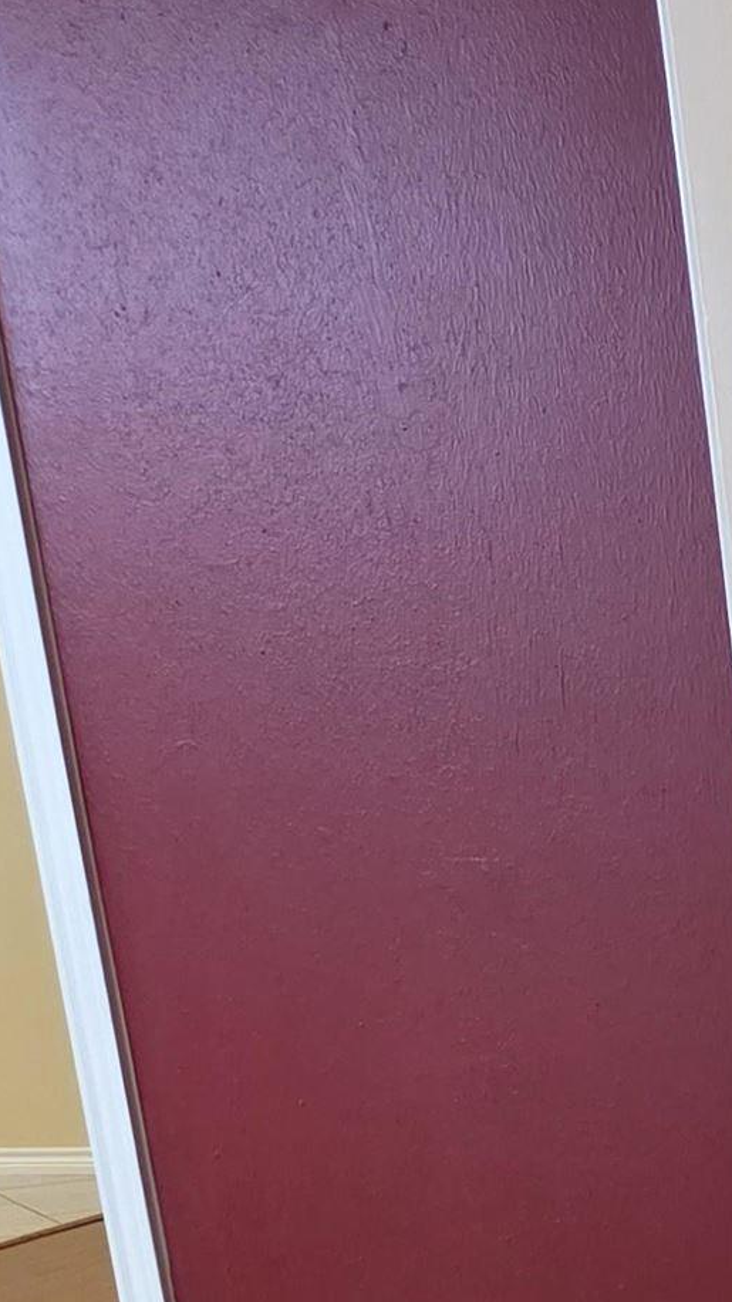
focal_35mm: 84
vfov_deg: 23.7
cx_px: 1815
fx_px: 2900
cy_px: 1427
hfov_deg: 11.6
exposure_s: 1/120
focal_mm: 5.4
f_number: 1.8
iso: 640
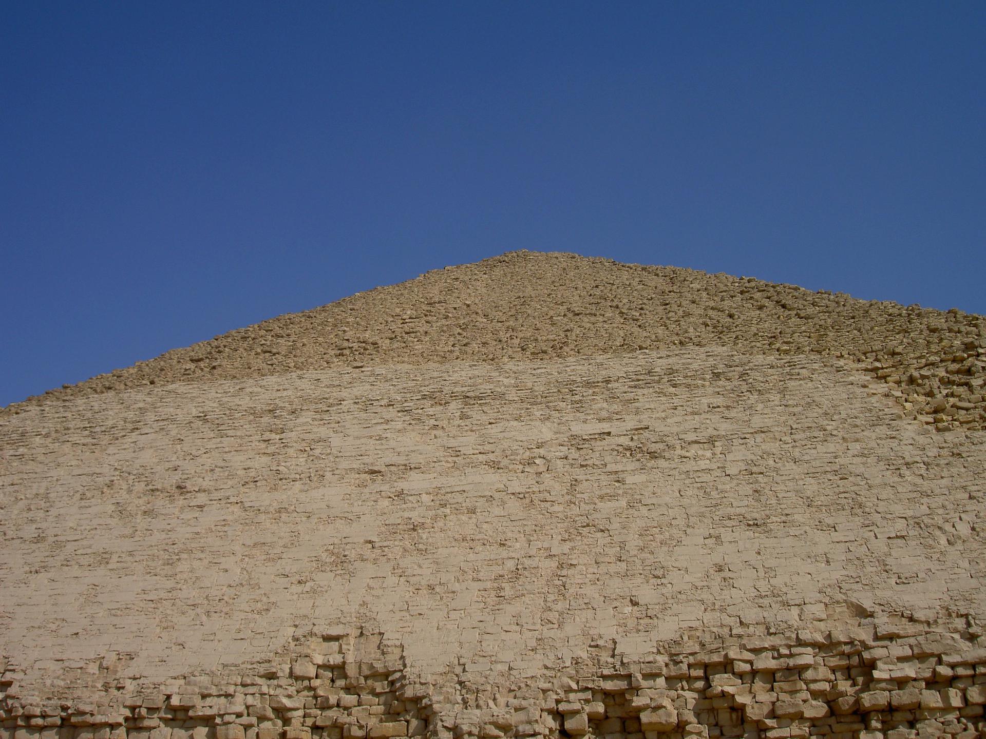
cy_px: 370
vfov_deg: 36.8
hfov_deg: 47.9
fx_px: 1111
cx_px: 493
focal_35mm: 39
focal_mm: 8
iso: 50
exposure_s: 1/800
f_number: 4.7
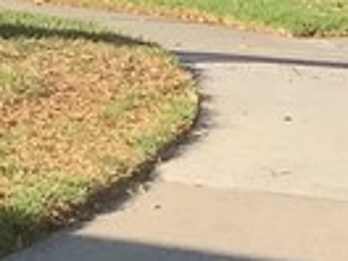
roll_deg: -3.6
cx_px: 356
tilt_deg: -3.0
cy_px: 82
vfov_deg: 6.2
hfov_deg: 8.2
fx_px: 2413
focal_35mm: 240
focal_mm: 3.3
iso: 25
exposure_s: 1/443
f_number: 2.4
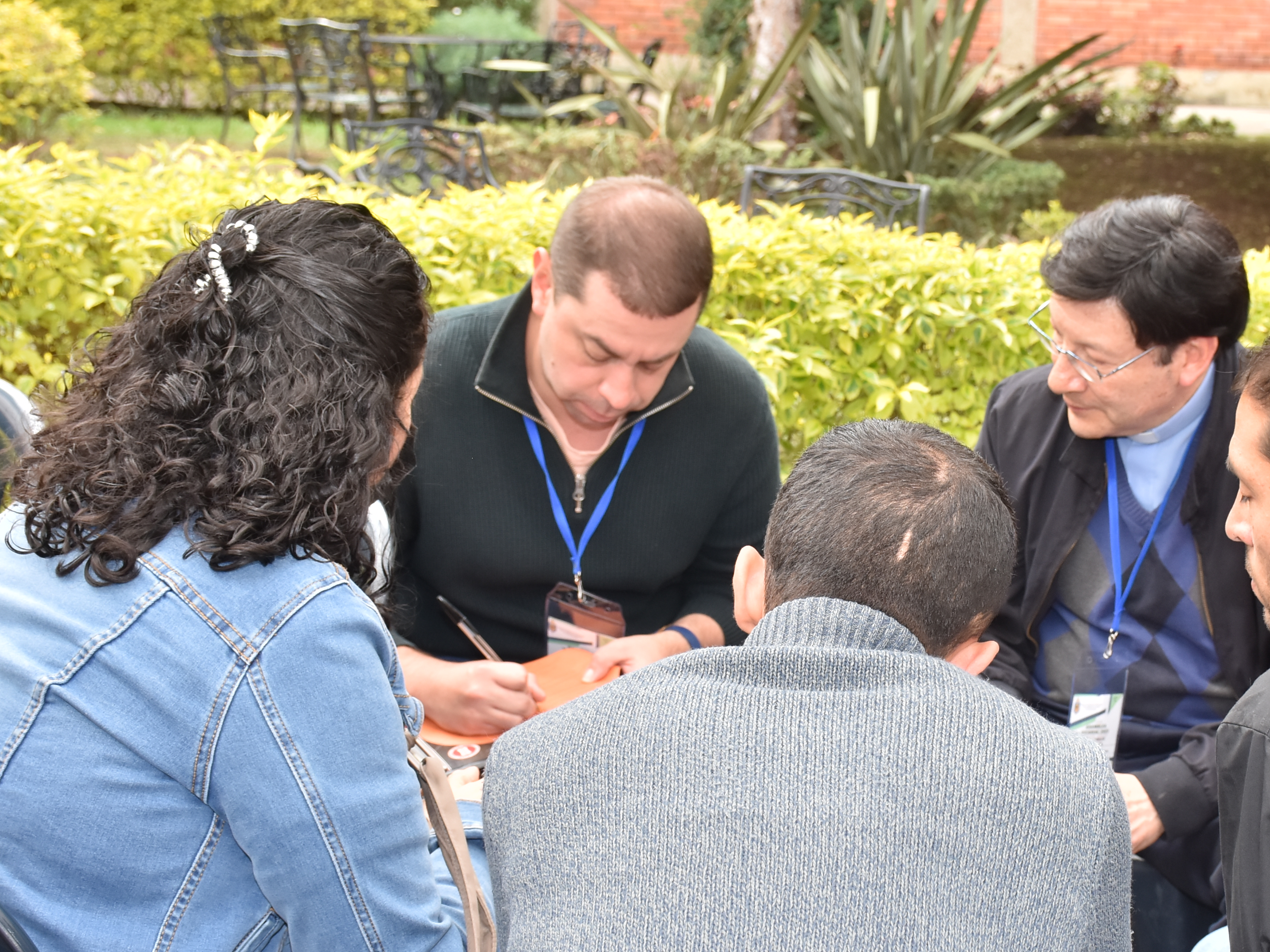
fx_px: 2678
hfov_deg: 26.3
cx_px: 960
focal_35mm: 73
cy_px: 535
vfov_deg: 20.2
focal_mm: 32
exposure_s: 1/160
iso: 400
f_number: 7.1
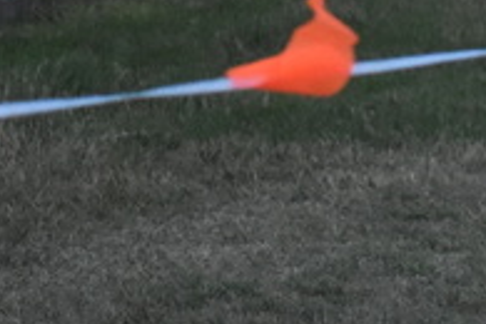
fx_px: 8734
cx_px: 773
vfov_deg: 2.1
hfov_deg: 3.2
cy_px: -300
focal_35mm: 647
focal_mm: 82
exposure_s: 1/500
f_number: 4.8
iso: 2800
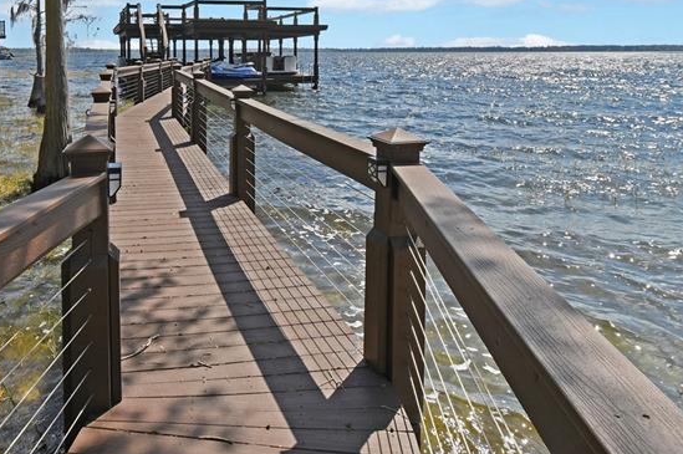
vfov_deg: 43.5
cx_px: 226
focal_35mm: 28
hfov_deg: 63.8
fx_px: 531
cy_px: 73
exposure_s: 1/400
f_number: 7.1
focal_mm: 10
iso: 100
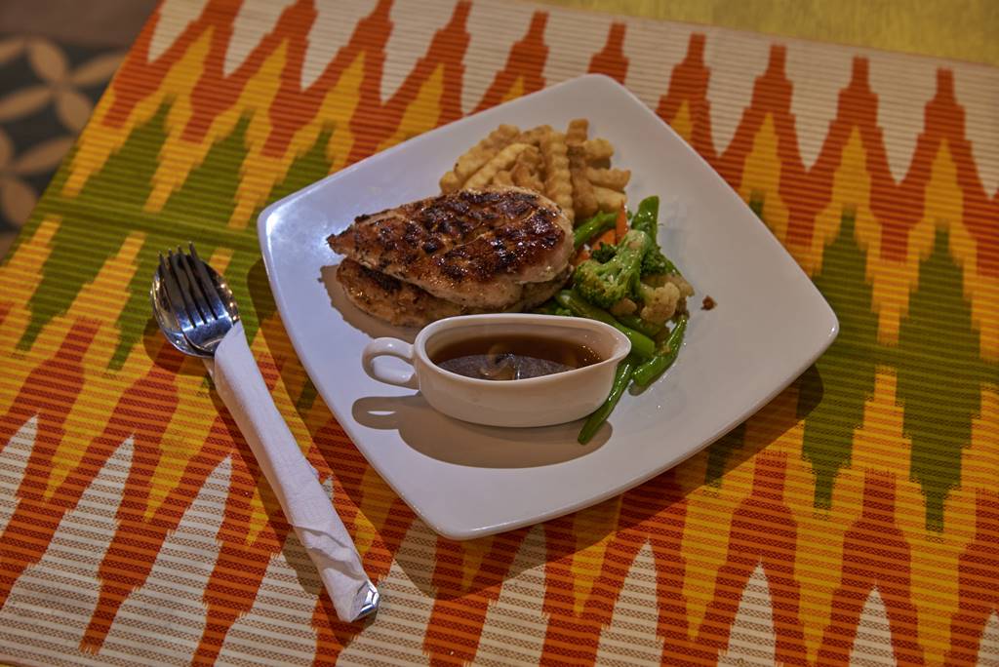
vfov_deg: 31.9
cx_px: 500
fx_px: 1166
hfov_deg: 46.4
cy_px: 334
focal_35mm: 42
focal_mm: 42
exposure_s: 1/8
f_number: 4.5
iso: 400
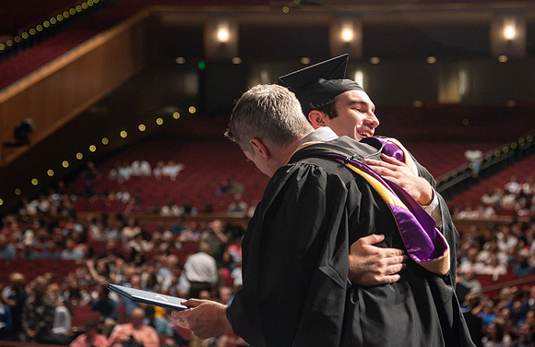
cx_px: 321
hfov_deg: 15.8
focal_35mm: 131
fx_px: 1923
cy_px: 88
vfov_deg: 10.3
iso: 4000
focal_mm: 85
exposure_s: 1/200
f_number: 4
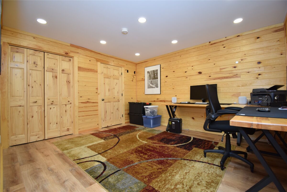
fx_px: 120
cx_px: 144
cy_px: 96
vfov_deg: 77.3
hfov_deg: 100.4
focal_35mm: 15
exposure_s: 1/60
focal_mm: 10
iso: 450
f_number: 4.5
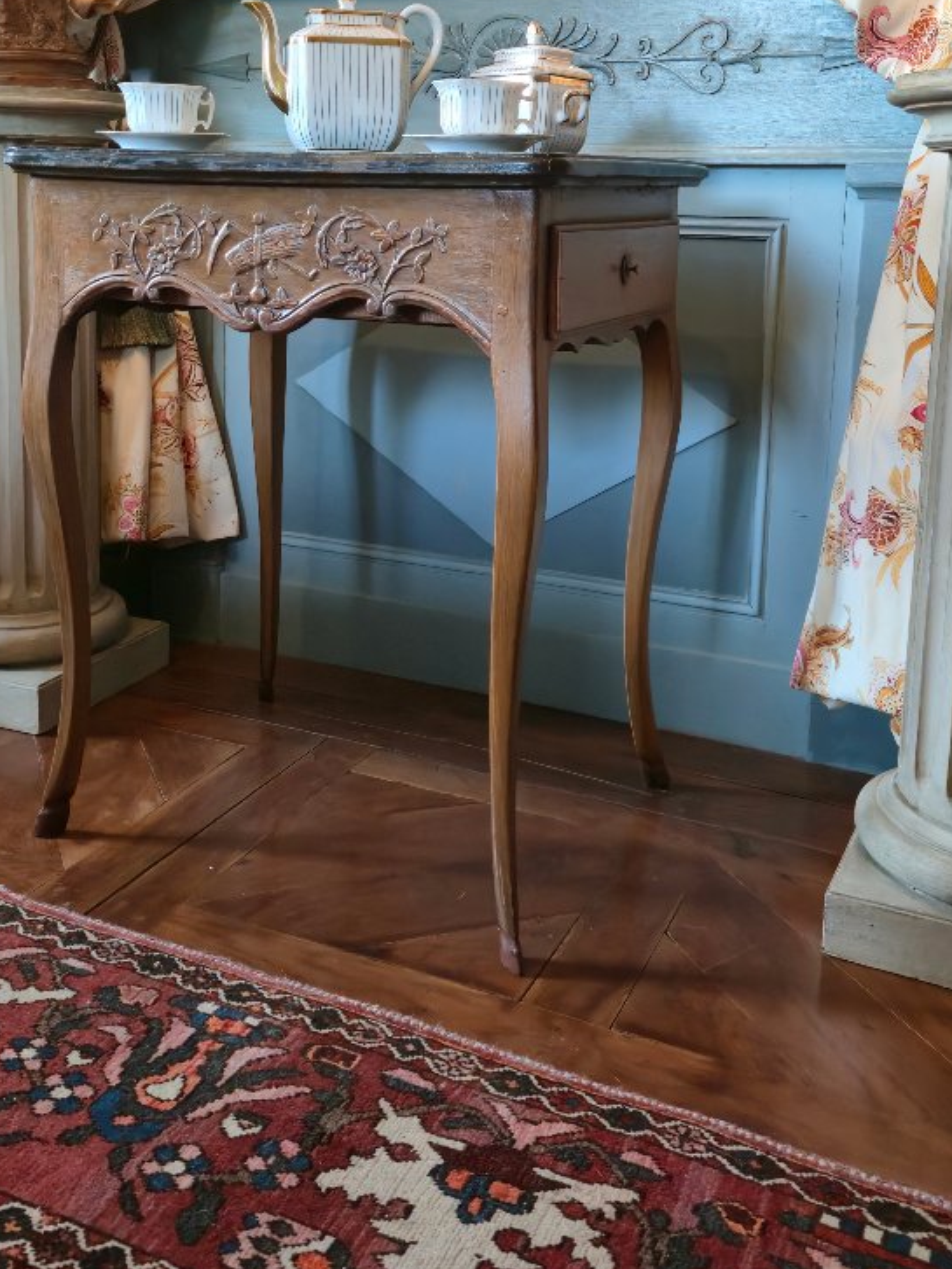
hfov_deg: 37.7
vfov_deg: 48.1
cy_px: 413
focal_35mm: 38
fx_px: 1393
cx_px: 402
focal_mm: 5.4
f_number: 1.8
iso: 500
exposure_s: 1/50
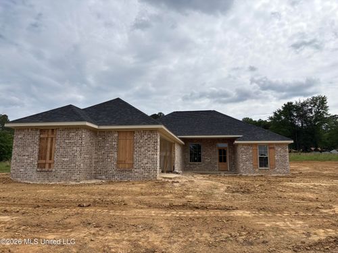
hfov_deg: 67.3
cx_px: 169
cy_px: 126
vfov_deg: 53.1
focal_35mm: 26
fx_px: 254
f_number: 1.6
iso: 50
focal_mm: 5.96
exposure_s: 1/8850
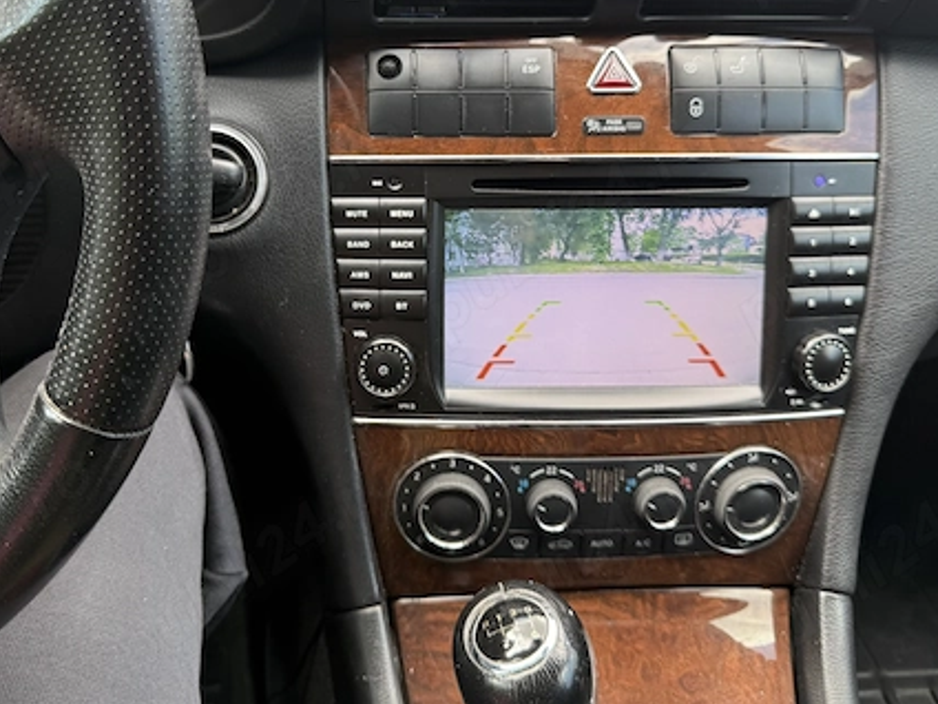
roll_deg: -6.0
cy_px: 250
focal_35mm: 34
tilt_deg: -32.0
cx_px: 414
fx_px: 921
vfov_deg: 41.4
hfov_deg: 53.8
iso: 80
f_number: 1.78
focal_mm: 6.76
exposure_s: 1/137
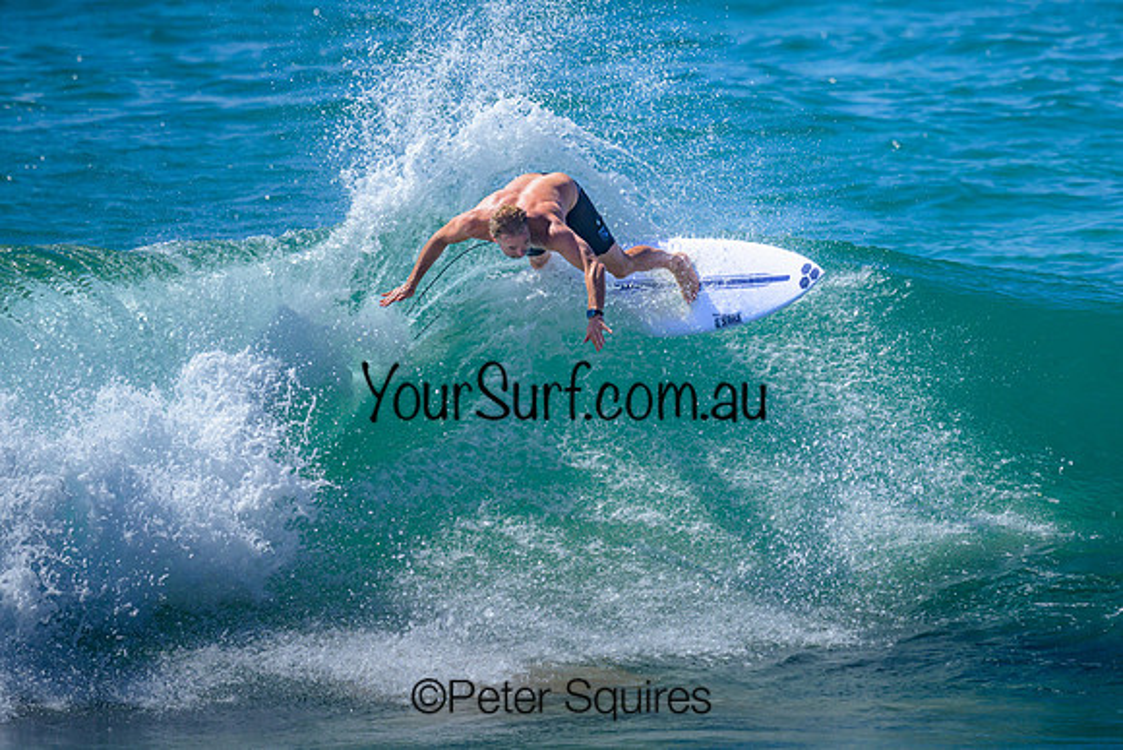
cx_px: 689
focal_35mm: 1101
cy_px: 234
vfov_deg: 1.2
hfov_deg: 1.9
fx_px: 34348
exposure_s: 1/3200
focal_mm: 800
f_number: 6.3
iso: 400
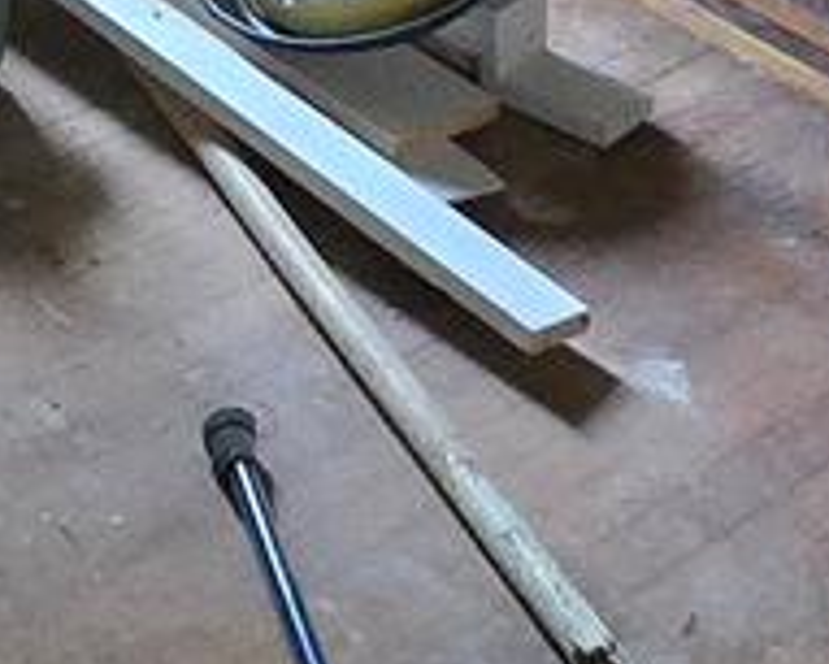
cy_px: -916
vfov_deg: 12.2
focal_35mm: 102
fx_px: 2504
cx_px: 65
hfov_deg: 18.5
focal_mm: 2.2
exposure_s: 1/60
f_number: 2.2
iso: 1250
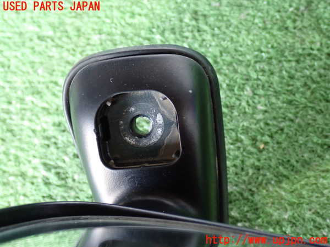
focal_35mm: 47
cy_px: 124
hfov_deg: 40.4
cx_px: 165
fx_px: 448
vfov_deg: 30.9
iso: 800
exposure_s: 1/20
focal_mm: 8.4
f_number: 3.1
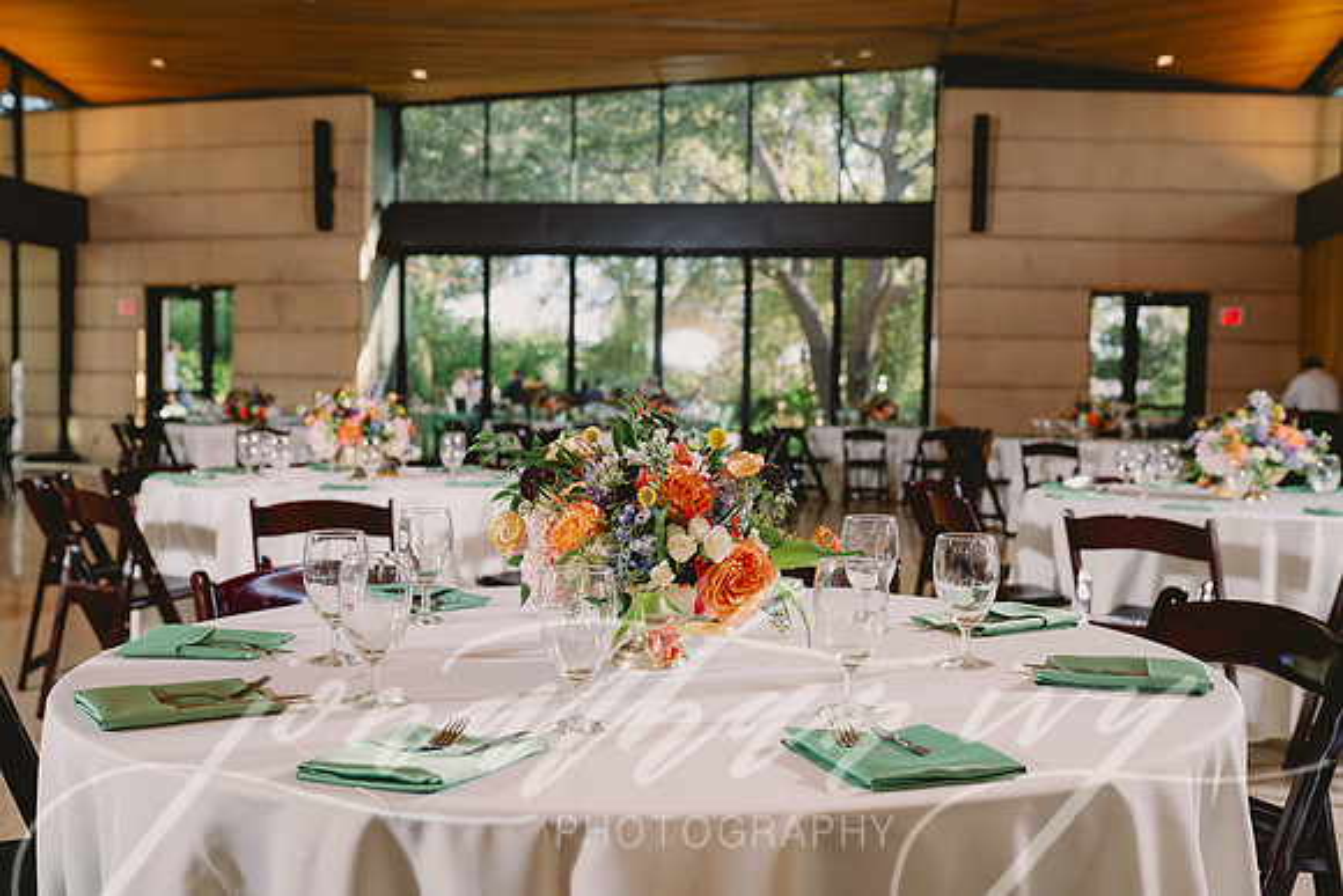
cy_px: 448
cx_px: 672
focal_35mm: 40
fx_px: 1493
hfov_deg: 48.4
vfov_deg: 33.4
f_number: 4
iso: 125
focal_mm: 40
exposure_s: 1/160
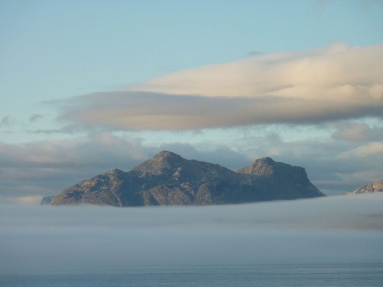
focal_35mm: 158
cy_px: 144
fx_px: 1748
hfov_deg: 12.5
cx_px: 192
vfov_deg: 9.4
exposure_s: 1/500
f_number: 4.5
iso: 160
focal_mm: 25.9
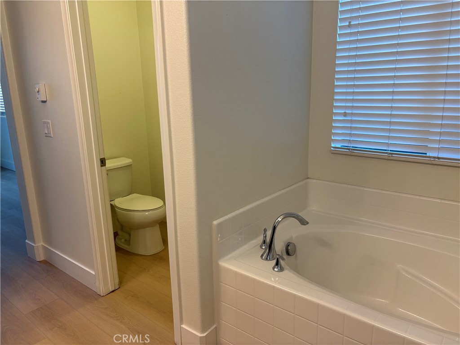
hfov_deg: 67.3
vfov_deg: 53.1
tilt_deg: -12.6
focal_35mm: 26
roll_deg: +0.3
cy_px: 172
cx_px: 230
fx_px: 346
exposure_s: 1/120
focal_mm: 5.96
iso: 100
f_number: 1.6
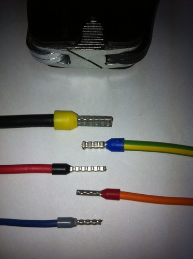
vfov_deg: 52.7
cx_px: 96
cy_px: 130
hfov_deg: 40.6
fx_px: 261
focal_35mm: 35
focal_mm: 3.85
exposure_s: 1/853
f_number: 2.8
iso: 80
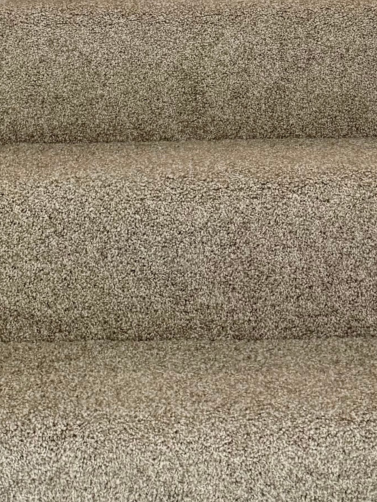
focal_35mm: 76
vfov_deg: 23.1
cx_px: 291
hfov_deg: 19.2
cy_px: -132
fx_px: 1104
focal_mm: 6.76
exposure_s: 1/64
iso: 200
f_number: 1.78
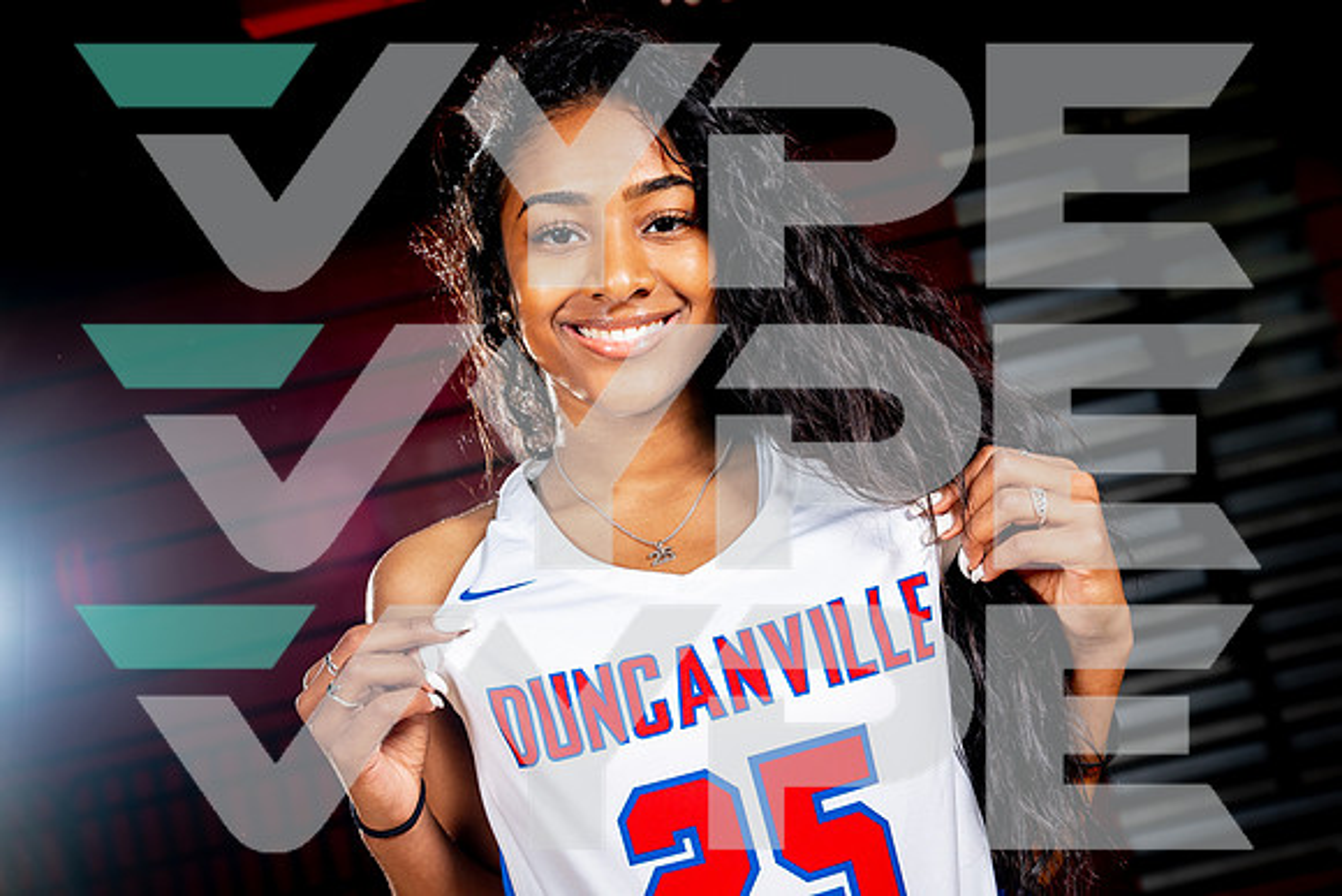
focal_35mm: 52
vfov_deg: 26.0
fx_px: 1939
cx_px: 671
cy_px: 448
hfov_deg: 38.2
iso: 100
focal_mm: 52
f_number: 5.6
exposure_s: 1/125
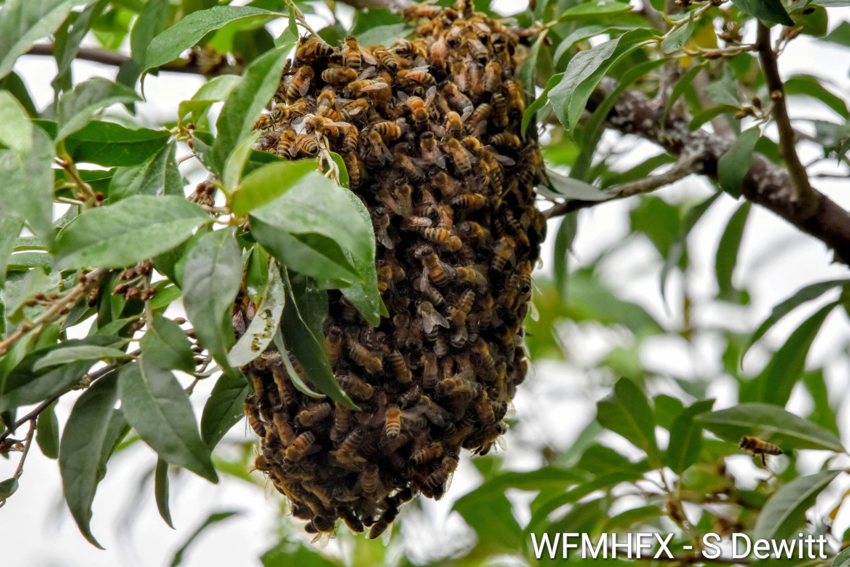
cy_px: 284
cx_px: 425
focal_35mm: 900
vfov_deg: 1.5
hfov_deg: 2.3
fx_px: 21250
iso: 800
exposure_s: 1/667
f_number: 9
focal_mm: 600
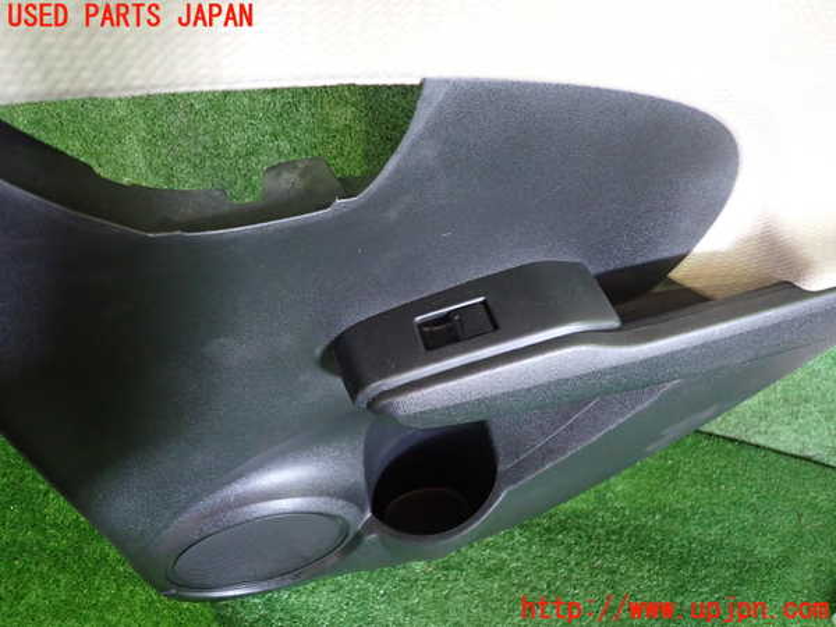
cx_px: 418
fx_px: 604
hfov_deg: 69.4
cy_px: 314
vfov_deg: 54.9
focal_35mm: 25
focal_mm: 4.5
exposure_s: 1/30
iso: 800
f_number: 2
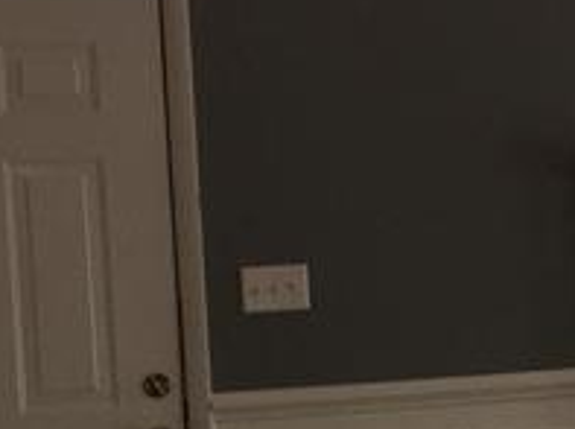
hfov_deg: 11.9
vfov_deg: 9.8
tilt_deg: -4.2
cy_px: 327
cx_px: 1100
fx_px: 2504
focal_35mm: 151
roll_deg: +1.8
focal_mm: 4.15
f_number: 2.2
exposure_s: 1/60
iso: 32
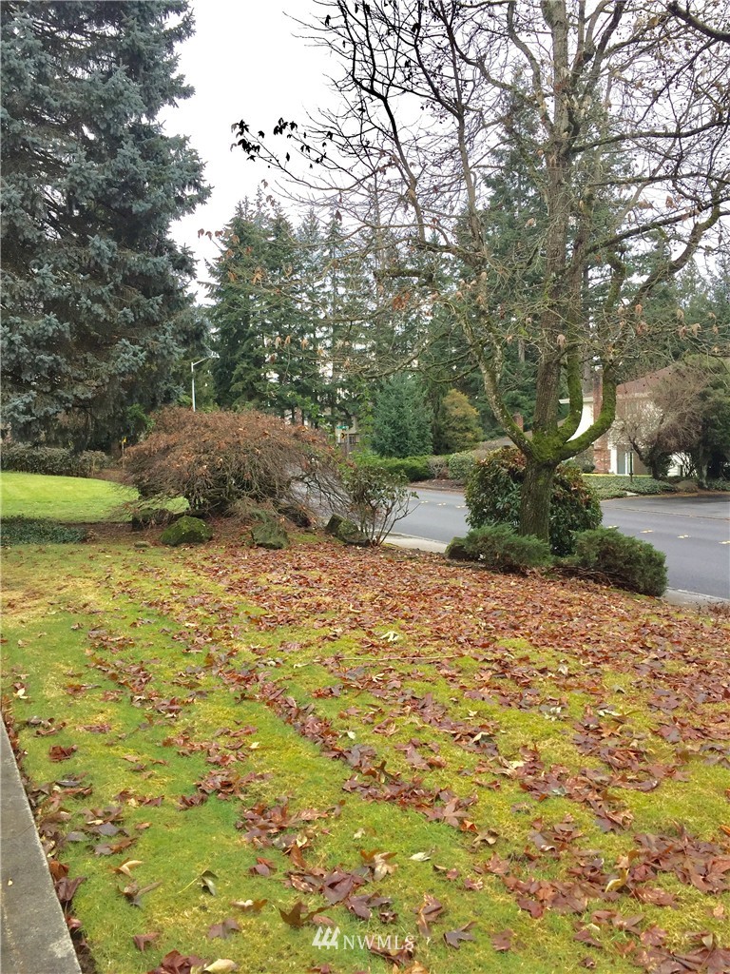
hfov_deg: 48.2
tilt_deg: -1.5
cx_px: 365
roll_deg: +1.2
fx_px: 815
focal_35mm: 29
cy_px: 487
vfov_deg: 61.7
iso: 32
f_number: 2.2
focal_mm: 4.15
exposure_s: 1/225
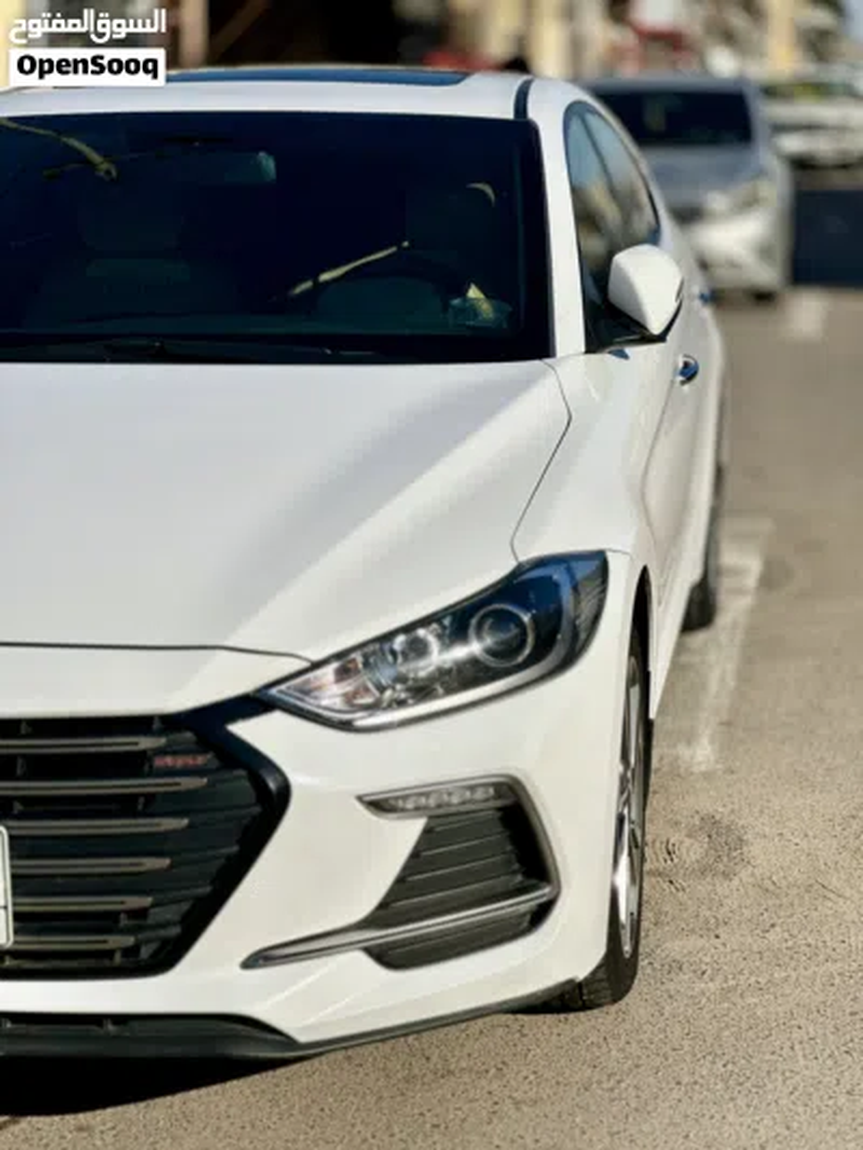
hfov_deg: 19.1
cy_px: 575
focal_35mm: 77
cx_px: 432
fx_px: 2559
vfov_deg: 25.3
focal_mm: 9
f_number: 2.8
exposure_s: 1/2481
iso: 32
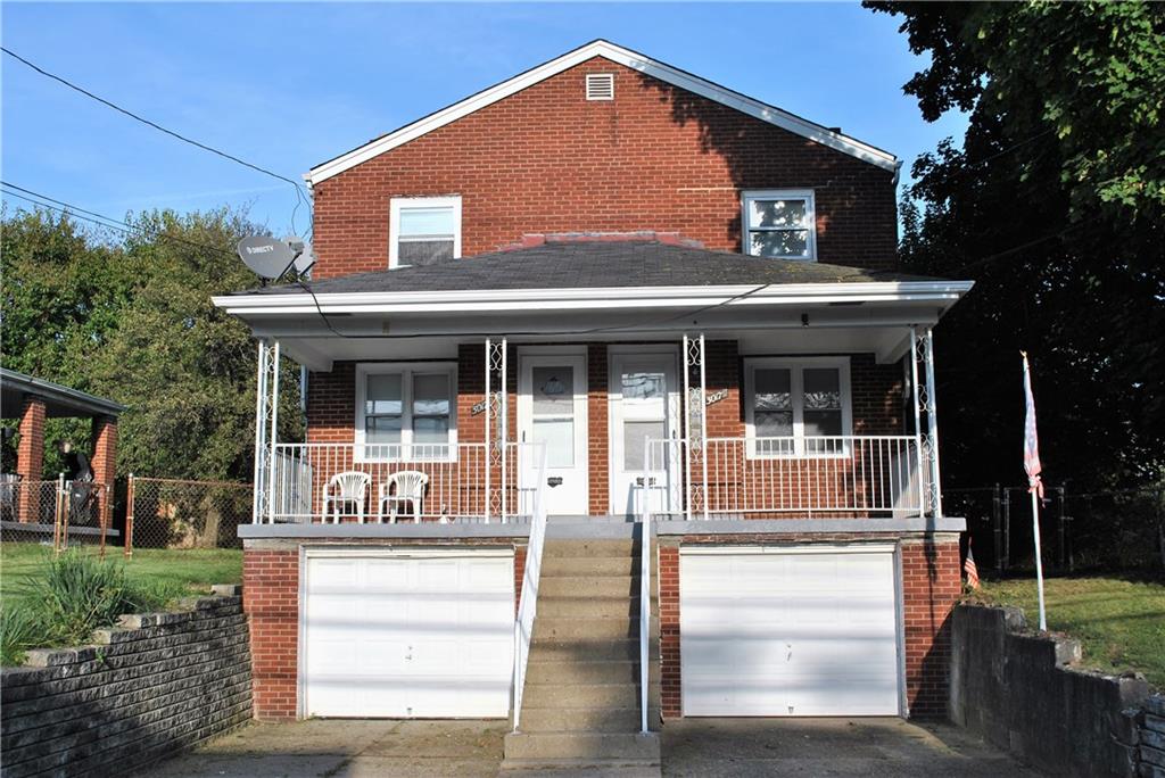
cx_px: 582
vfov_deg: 36.9
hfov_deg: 53.1
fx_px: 1166
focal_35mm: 36
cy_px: 389
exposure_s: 1/250
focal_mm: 24
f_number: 8
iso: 100
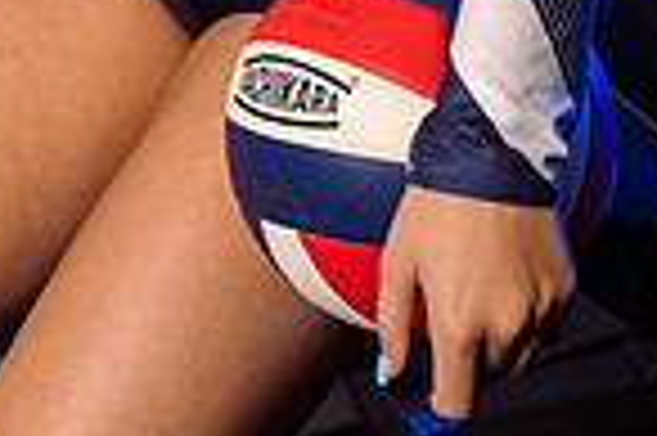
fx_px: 2862
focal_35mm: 157
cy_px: -530
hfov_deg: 13.1
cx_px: 176
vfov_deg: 8.2
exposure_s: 1/250
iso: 320
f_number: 5
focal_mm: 51
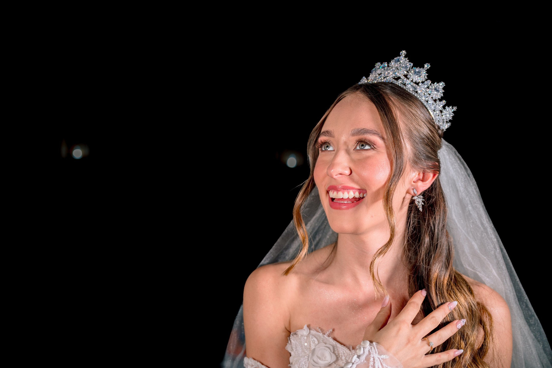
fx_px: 537
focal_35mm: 35
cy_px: 184
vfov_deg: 37.9
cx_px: 276
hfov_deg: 54.4
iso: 200
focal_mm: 35
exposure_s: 1/320
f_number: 2.8
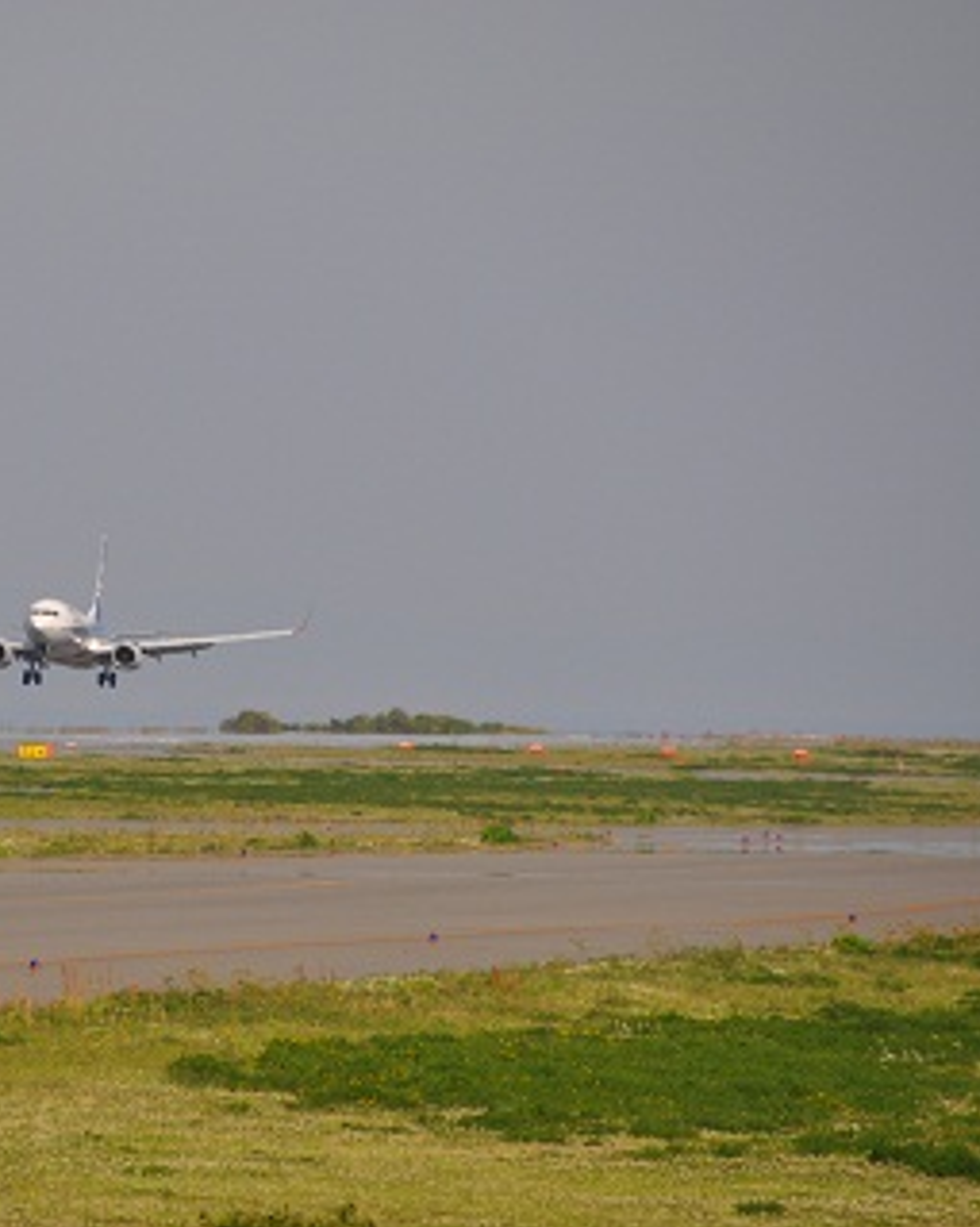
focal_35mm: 575
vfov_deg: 3.4
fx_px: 20857
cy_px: 614
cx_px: 113
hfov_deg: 2.7
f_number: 7.1
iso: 200
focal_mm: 270
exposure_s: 1/800
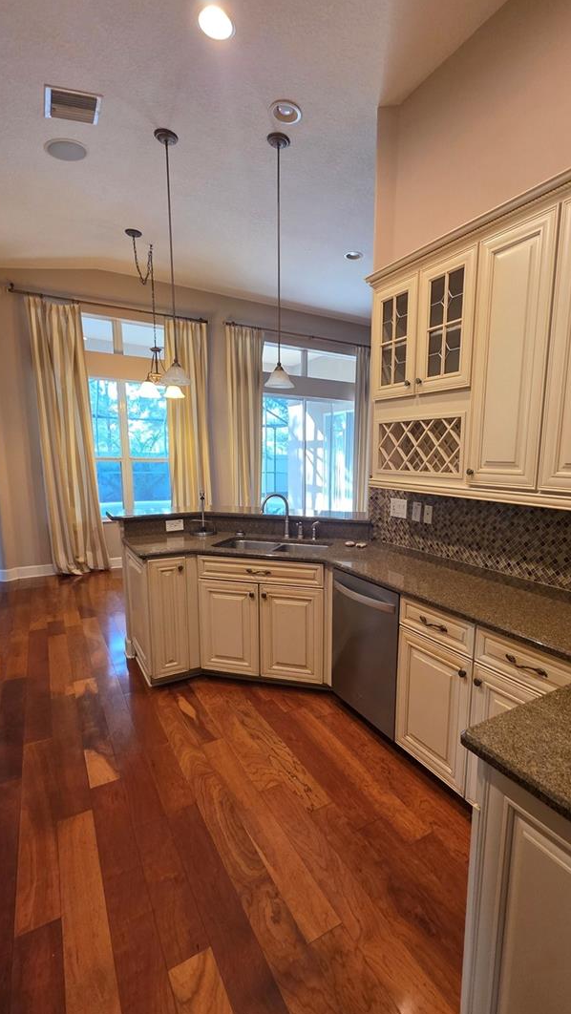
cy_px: 539
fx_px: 430
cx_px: 345
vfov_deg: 99.2
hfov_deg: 66.4
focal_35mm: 16
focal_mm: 2.2
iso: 320
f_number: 1.9
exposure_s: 1/60
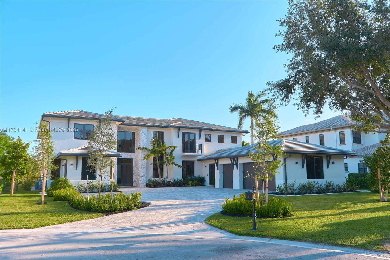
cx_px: 195
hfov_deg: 63.7
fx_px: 314
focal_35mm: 29
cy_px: 130
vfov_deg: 44.9
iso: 160
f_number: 9
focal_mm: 19
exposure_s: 1/500
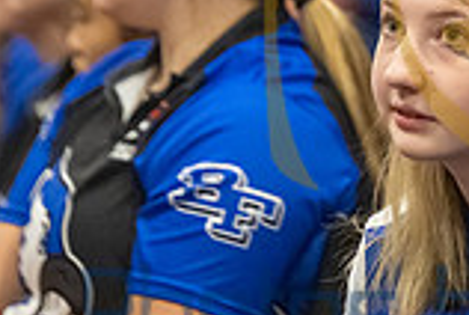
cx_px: 514
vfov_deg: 2.2
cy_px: 67
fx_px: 8366
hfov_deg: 3.2
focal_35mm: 641
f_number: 3.2
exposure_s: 1/800
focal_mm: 175
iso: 4000
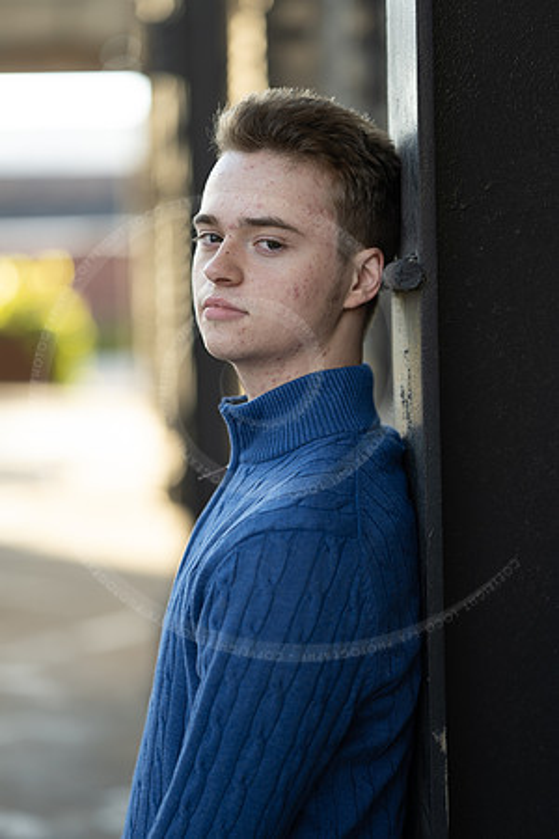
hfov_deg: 16.1
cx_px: 280
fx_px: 1980
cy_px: 420
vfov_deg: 23.9
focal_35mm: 85
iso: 100
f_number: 1.8
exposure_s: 1/250
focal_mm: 85
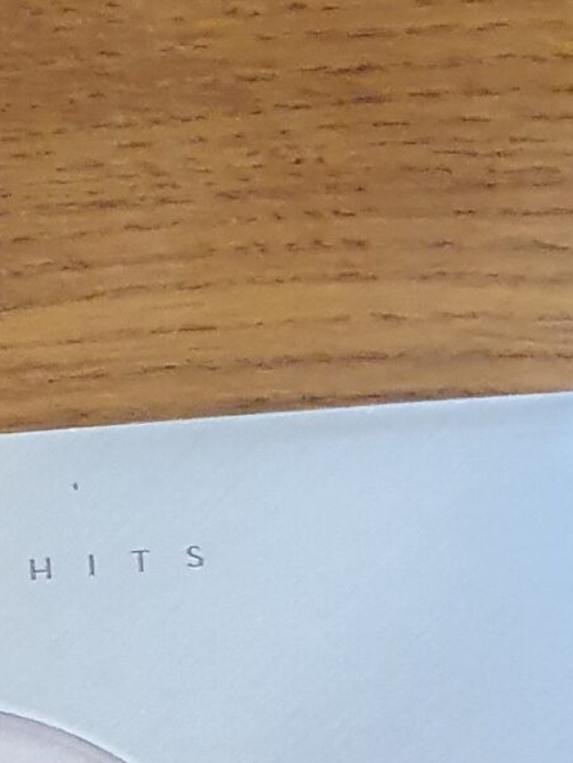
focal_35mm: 112
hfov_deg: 12.9
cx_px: -96
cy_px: 1088
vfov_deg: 16.3
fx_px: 2470
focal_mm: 4.32
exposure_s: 1/50
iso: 640
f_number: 2.4
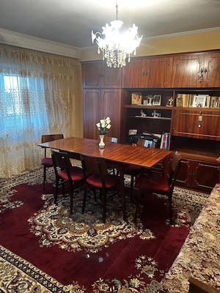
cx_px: 110
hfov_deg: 53.1
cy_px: 146
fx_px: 220
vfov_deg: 67.3
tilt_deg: -13.8
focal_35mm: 26
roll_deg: -0.2
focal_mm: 5.7
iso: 250
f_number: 1.5
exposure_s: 1/50
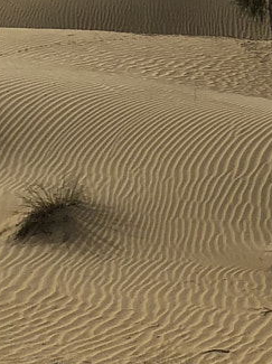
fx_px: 1449
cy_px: 168
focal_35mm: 138
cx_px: 516
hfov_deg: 10.0
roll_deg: -1.5
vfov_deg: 14.3
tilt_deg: -6.7
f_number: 1.8
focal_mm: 3.99
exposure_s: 1/4049
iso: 25
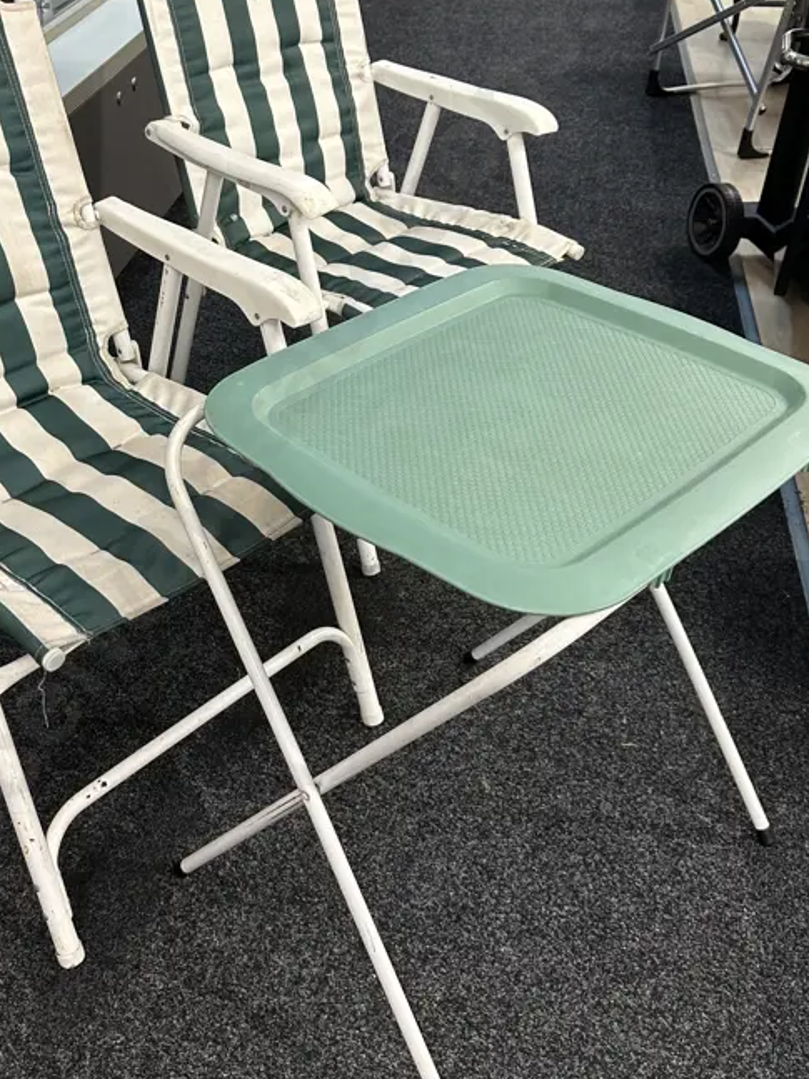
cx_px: 247
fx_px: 1185
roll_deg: -1.1
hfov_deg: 37.2
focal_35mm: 38
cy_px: 445
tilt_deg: -34.2
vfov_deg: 48.8
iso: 125
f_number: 1.78
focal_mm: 6.86
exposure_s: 1/50
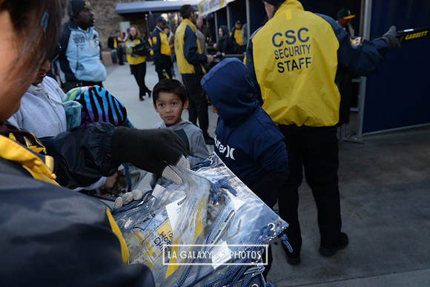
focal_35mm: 28
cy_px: 144
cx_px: 215
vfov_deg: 46.4
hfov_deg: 65.5
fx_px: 335
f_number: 7.1
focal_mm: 28
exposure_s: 1/100
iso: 800
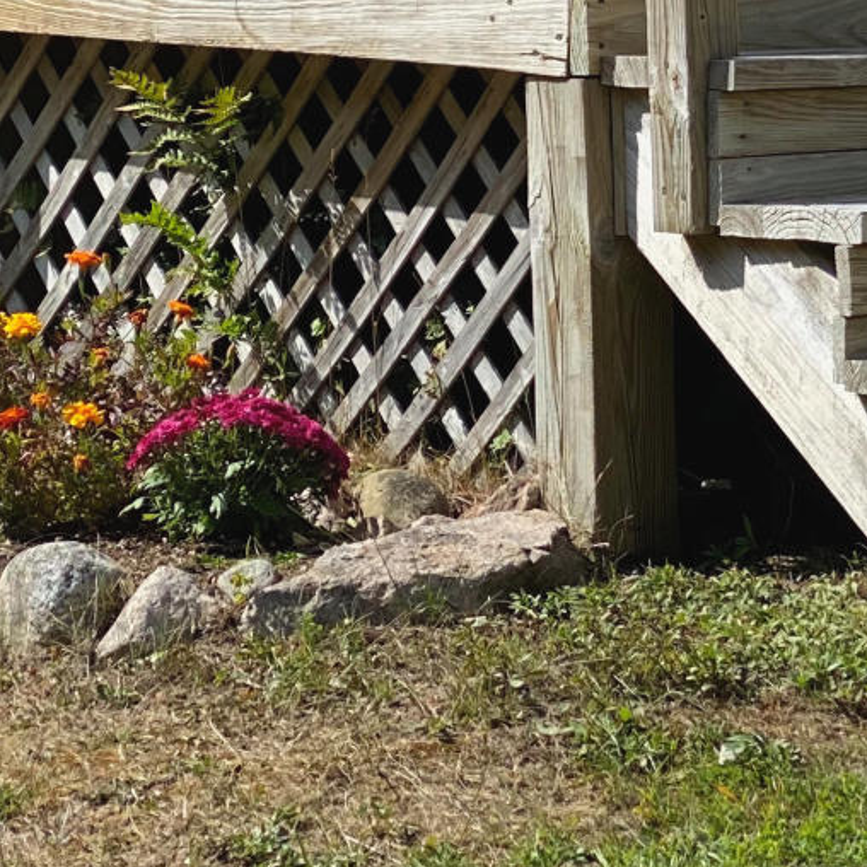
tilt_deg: +1.5
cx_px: 993
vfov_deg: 9.5
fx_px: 5129
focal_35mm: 181
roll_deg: -0.5
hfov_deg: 9.5
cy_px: -207
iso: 20
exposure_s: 1/1199
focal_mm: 6
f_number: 2
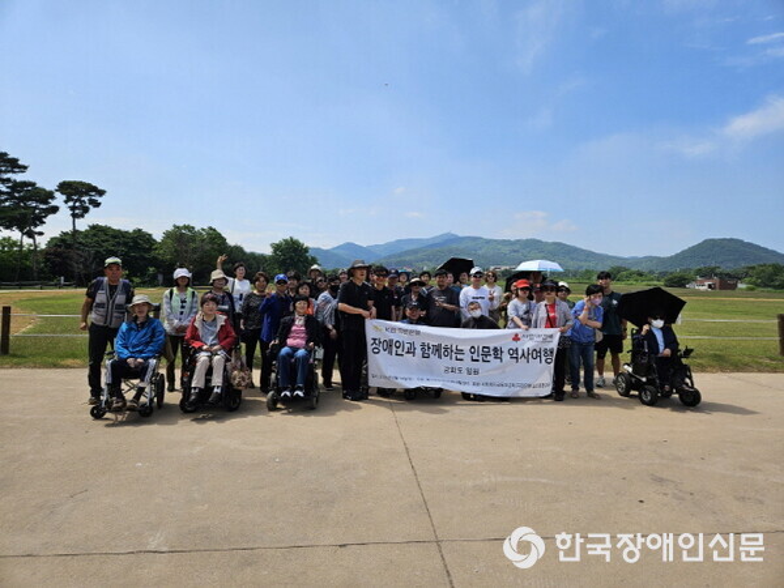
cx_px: 392
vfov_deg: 58.9
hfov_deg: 73.9
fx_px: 521
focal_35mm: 23
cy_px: 294
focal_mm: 5.4
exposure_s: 1/2664
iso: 25
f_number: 1.8
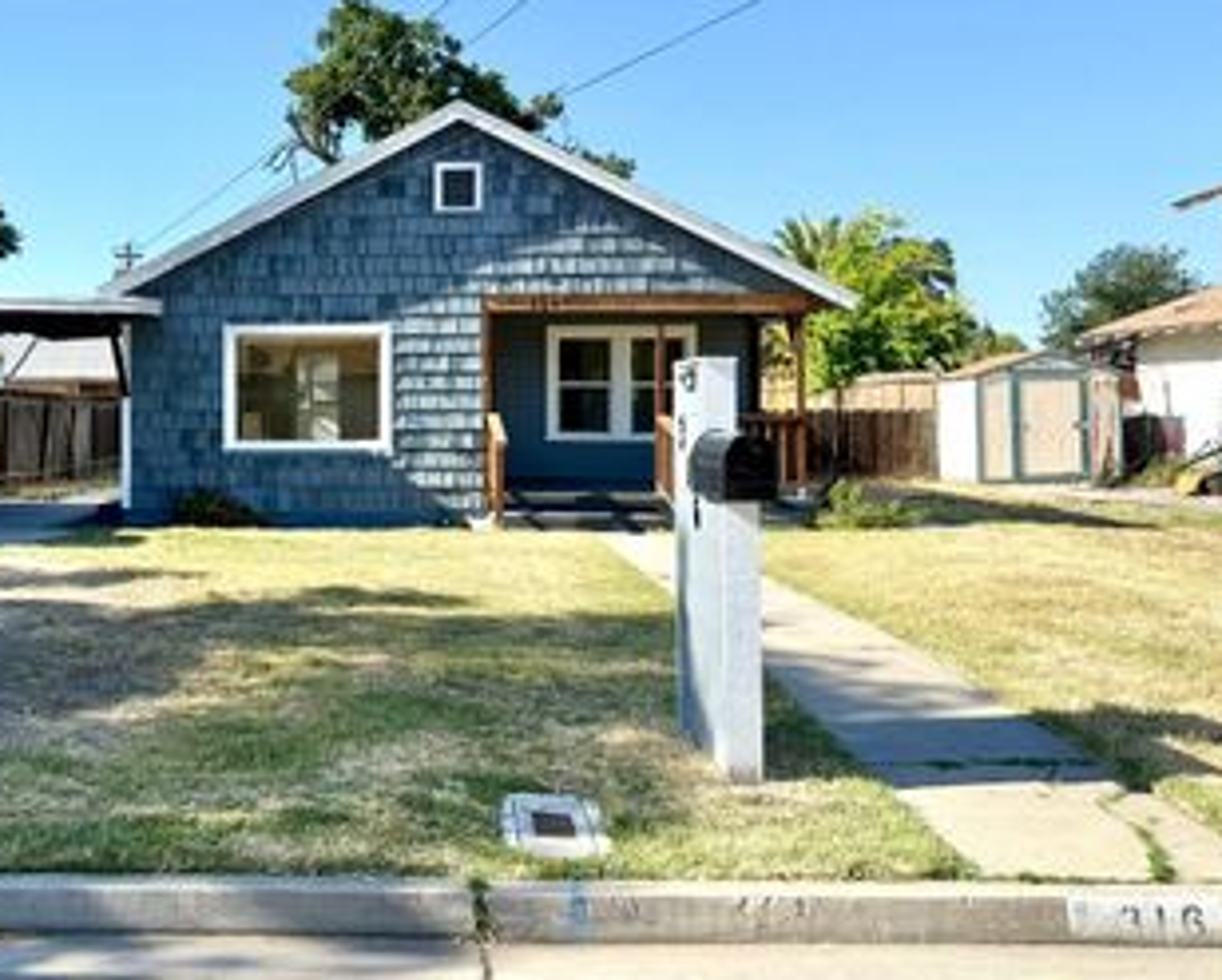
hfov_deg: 46.1
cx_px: 298
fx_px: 1376
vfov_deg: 39.1
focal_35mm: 38
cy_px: 395
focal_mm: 6.76
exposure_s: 1/3584
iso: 80
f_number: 1.78
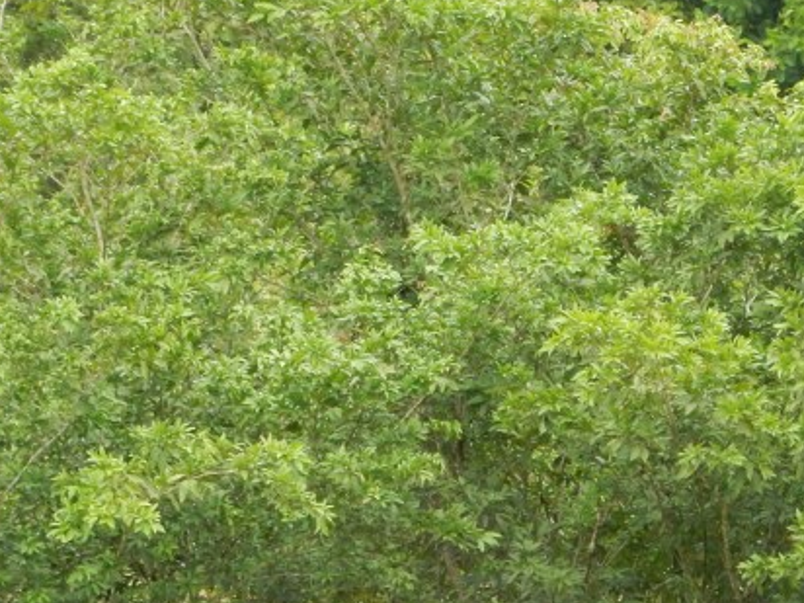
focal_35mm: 945
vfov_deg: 1.6
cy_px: 599
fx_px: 21949
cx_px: 472
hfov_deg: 2.1
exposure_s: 1/80
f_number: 6.3
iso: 200
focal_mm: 67.8
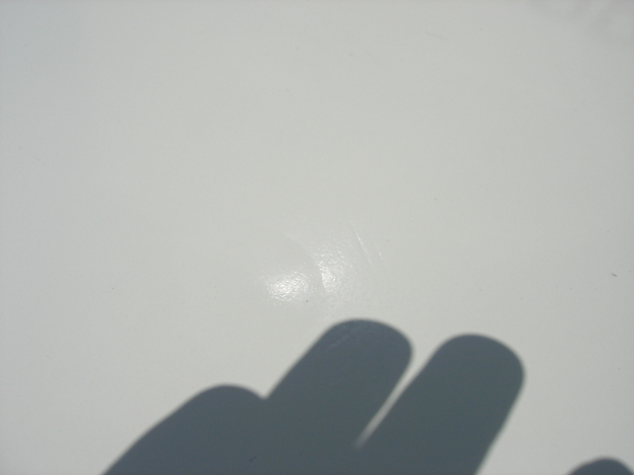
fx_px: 696
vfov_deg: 37.7
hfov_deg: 49.0
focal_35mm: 38
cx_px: 317
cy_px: 238
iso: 64
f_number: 4.8
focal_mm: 7.8
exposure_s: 1/2000
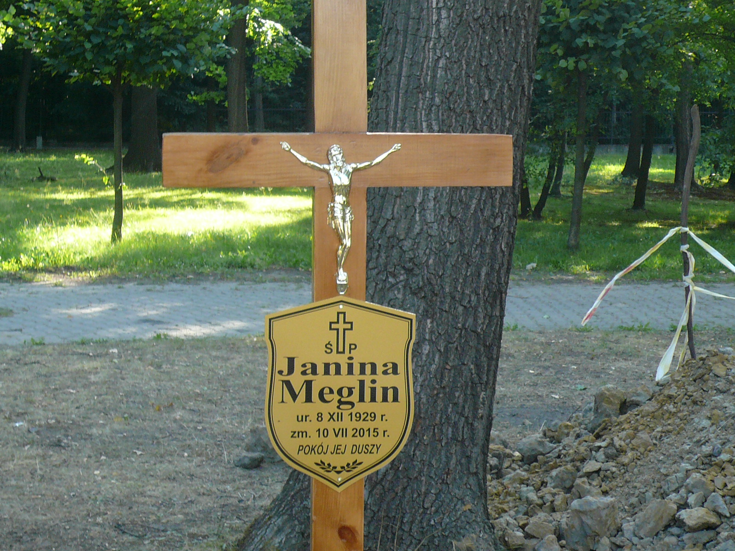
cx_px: 368
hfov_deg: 28.2
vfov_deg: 21.3
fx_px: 1465
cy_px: 276
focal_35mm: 69
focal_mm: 7.5
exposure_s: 1/60
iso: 100
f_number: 3.5
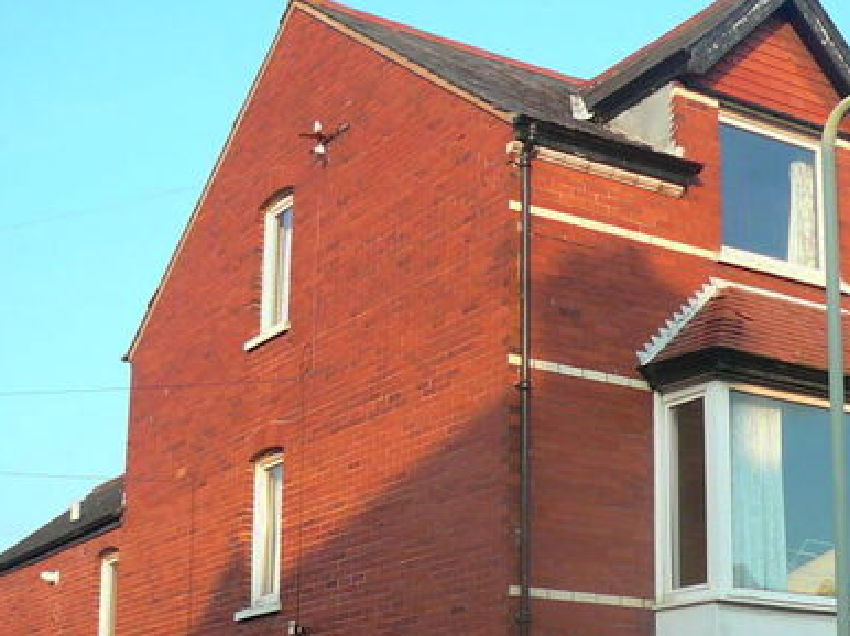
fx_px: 1693
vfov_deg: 21.0
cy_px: 536
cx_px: 608
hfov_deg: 27.9
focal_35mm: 69
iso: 100
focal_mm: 4.6
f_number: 2.8
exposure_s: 1/400
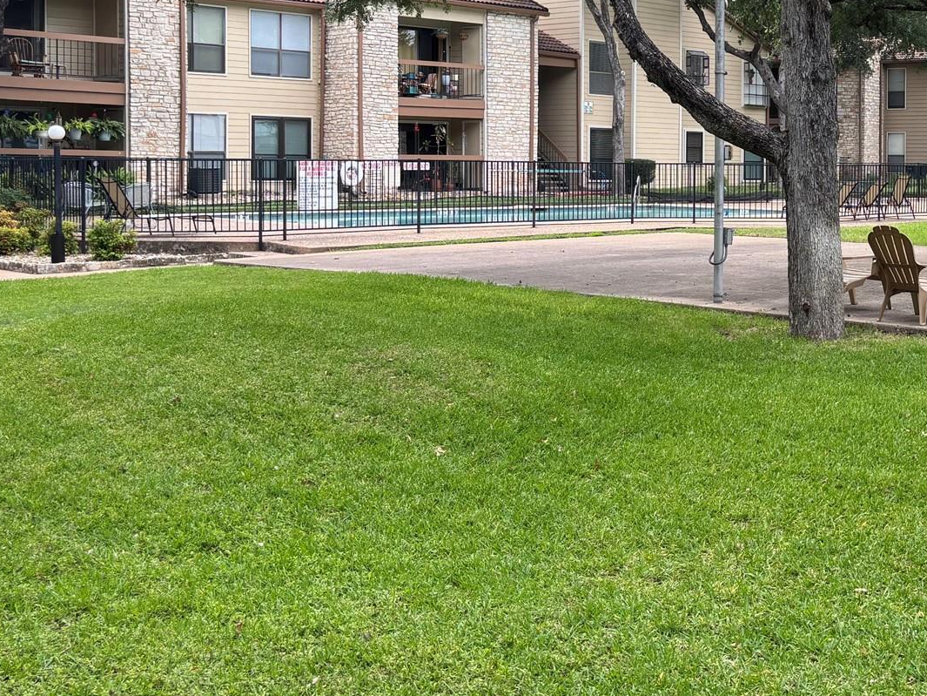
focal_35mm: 50
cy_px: 206
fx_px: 1339
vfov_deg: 28.8
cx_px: 829
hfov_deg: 35.9
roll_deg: -0.5
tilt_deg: -0.7
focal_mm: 5.96
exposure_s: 1/135
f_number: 1.6
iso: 40
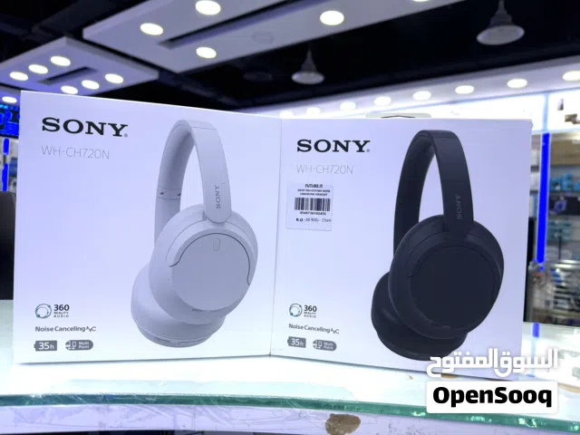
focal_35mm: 24
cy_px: 218
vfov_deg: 56.8
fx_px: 402
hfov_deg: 71.6
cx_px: 290
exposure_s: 1/237
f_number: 1.78
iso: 100
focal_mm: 6.76
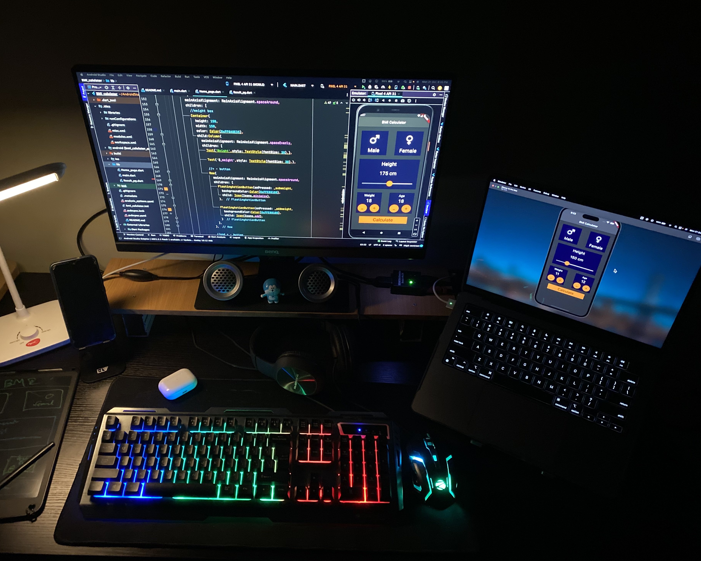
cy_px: 282
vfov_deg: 51.5
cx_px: 317
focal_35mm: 28
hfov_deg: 62.1
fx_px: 581
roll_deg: -1.9
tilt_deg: -38.7
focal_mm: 4.25
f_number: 1.8
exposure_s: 1/27
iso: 1000
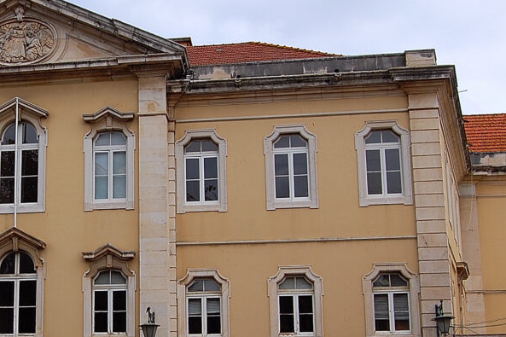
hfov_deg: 26.1
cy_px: 226
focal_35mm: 75
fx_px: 1054
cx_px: 52
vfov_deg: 18.1
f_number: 9
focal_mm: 26
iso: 200
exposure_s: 1/320
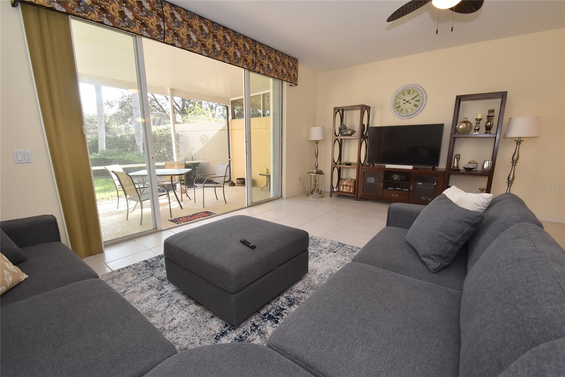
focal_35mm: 15
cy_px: 188
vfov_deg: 77.4
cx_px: 282
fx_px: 236
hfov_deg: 100.4
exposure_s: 1/125
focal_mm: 10
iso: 720
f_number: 5.6
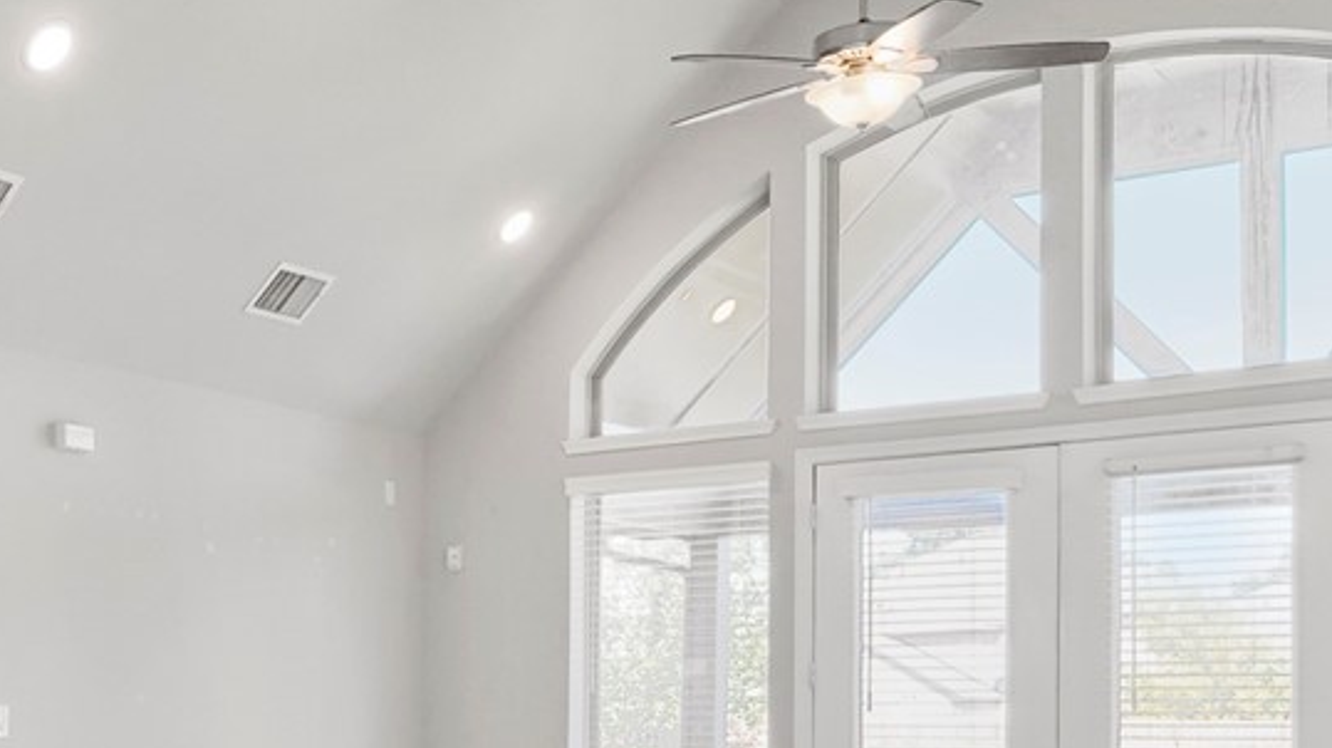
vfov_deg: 21.2
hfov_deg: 33.0
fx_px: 1942
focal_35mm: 55
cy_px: 706
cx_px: -140
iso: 1000
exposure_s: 1/30
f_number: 8
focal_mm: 13
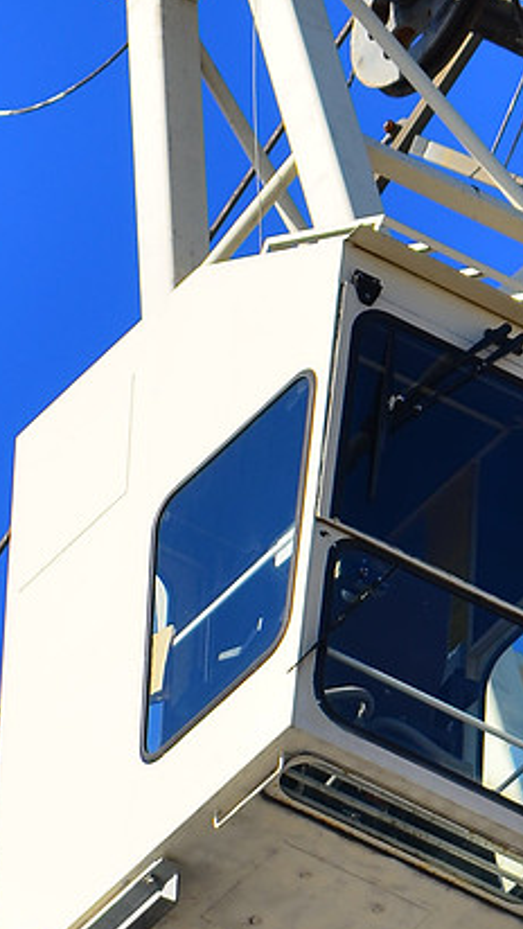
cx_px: 453
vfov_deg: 1.9
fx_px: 28575
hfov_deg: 1.0
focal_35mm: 1160
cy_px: 595
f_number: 5.3
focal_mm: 210
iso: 100
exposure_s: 1/500
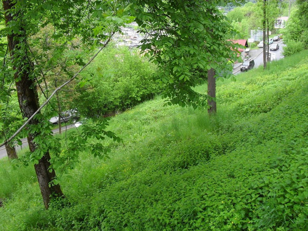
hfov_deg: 52.6
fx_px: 311
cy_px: 116
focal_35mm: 35
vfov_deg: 40.7
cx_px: 154
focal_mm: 6.3
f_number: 3.2
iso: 100
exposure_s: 1/125
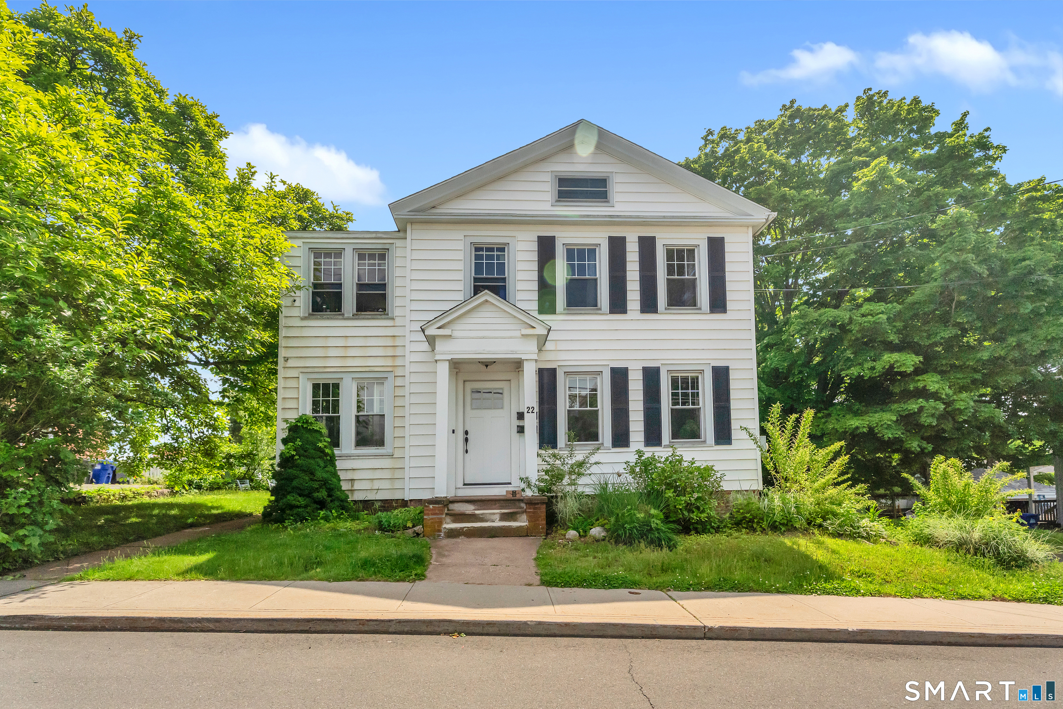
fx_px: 472
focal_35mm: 16
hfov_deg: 96.7
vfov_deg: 73.7
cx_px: 532
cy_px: 354
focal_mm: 16
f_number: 7.1
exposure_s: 1/2500
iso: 2500
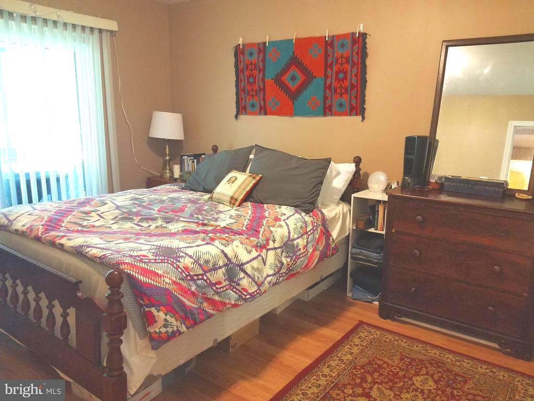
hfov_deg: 67.3
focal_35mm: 26
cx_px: 267
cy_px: 200
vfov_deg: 53.1
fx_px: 401
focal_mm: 4.2
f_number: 1.7
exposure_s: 1/24
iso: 250
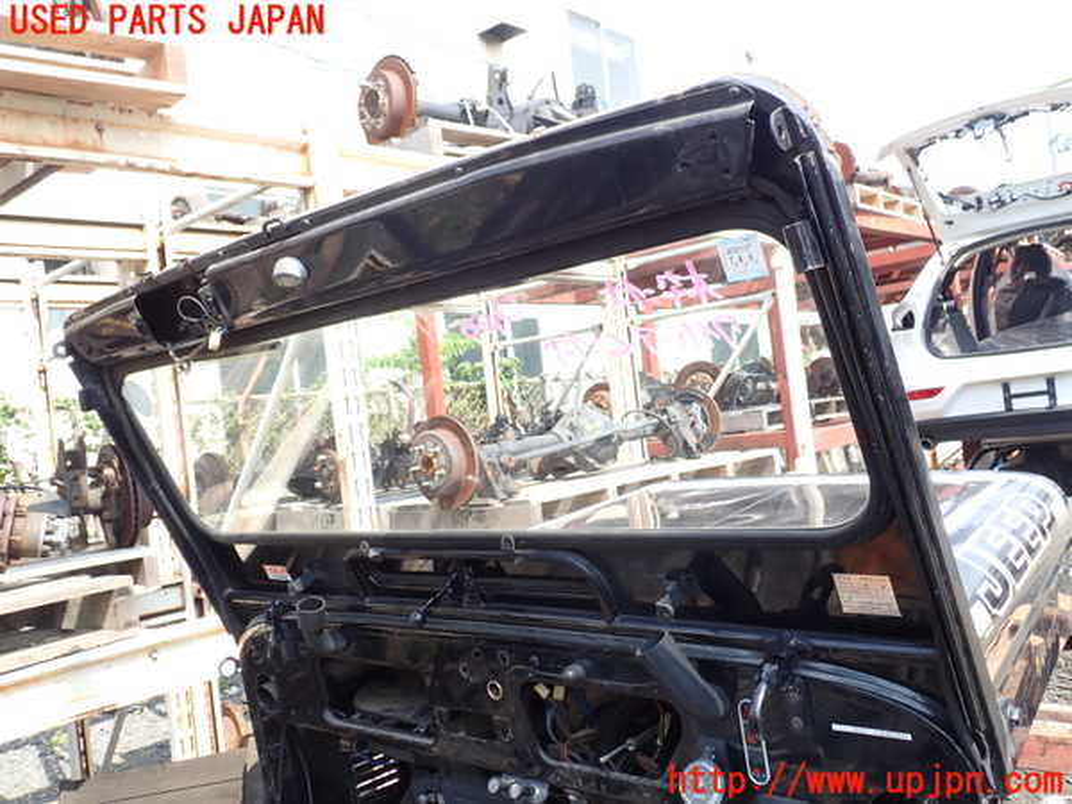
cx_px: 536
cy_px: 402
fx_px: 929
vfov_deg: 46.8
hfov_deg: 60.0
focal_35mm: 30
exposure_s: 1/250
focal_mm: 5.4
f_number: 3.2
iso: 100
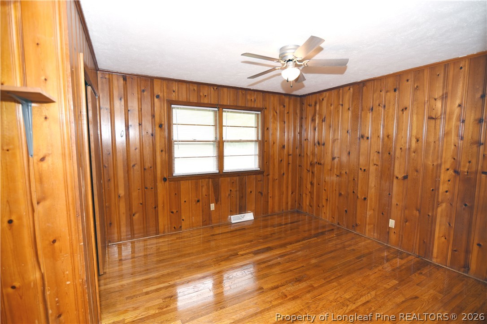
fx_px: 216
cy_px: 162
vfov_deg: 73.7
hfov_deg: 96.7
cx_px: 244
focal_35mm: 16
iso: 250
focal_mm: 16
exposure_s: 1/200
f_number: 2.8
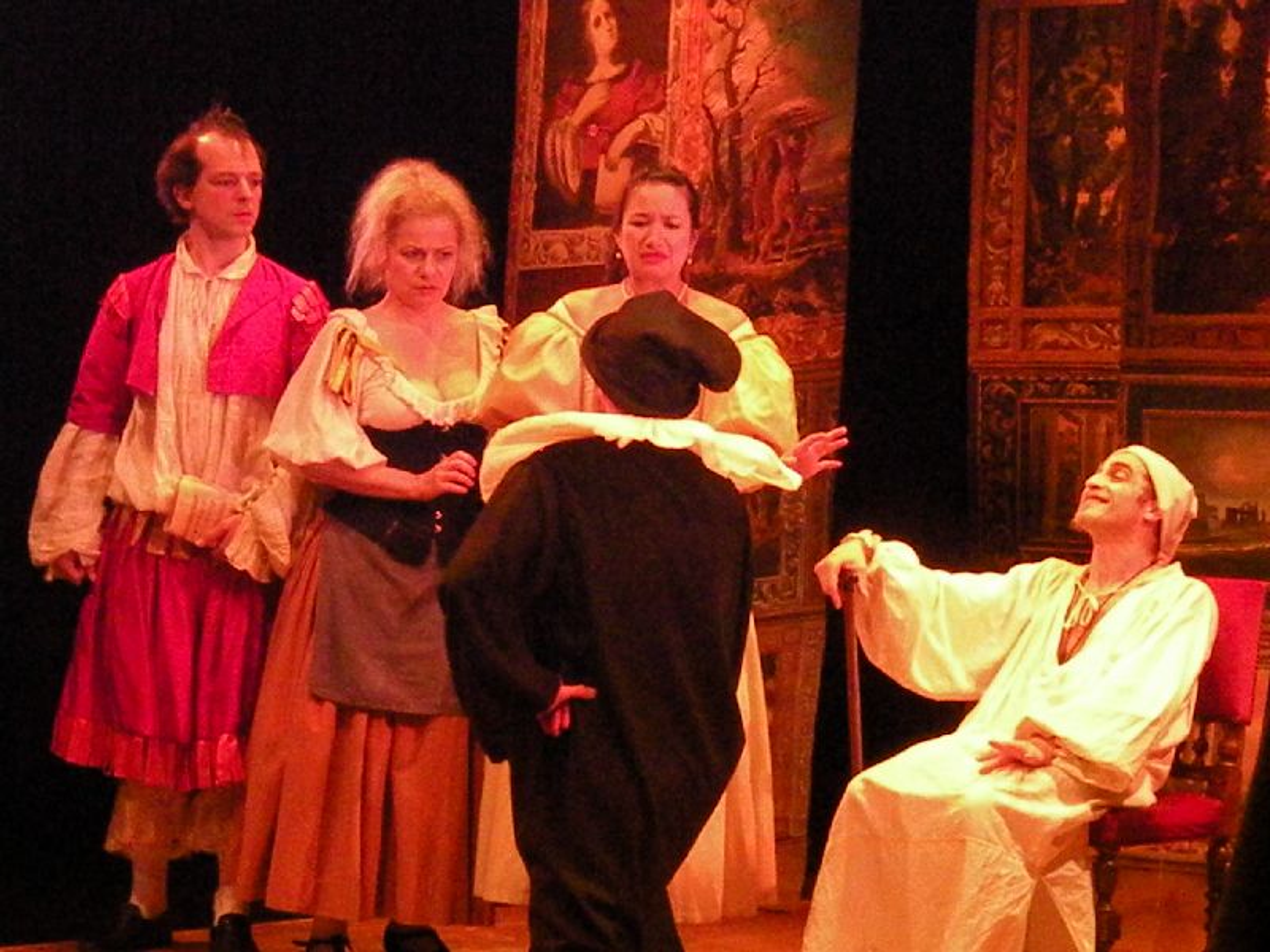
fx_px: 4036
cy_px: 476
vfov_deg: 13.5
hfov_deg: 17.9
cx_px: 635
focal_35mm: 110
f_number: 8
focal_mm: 19.4
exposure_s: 1/125
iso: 3200
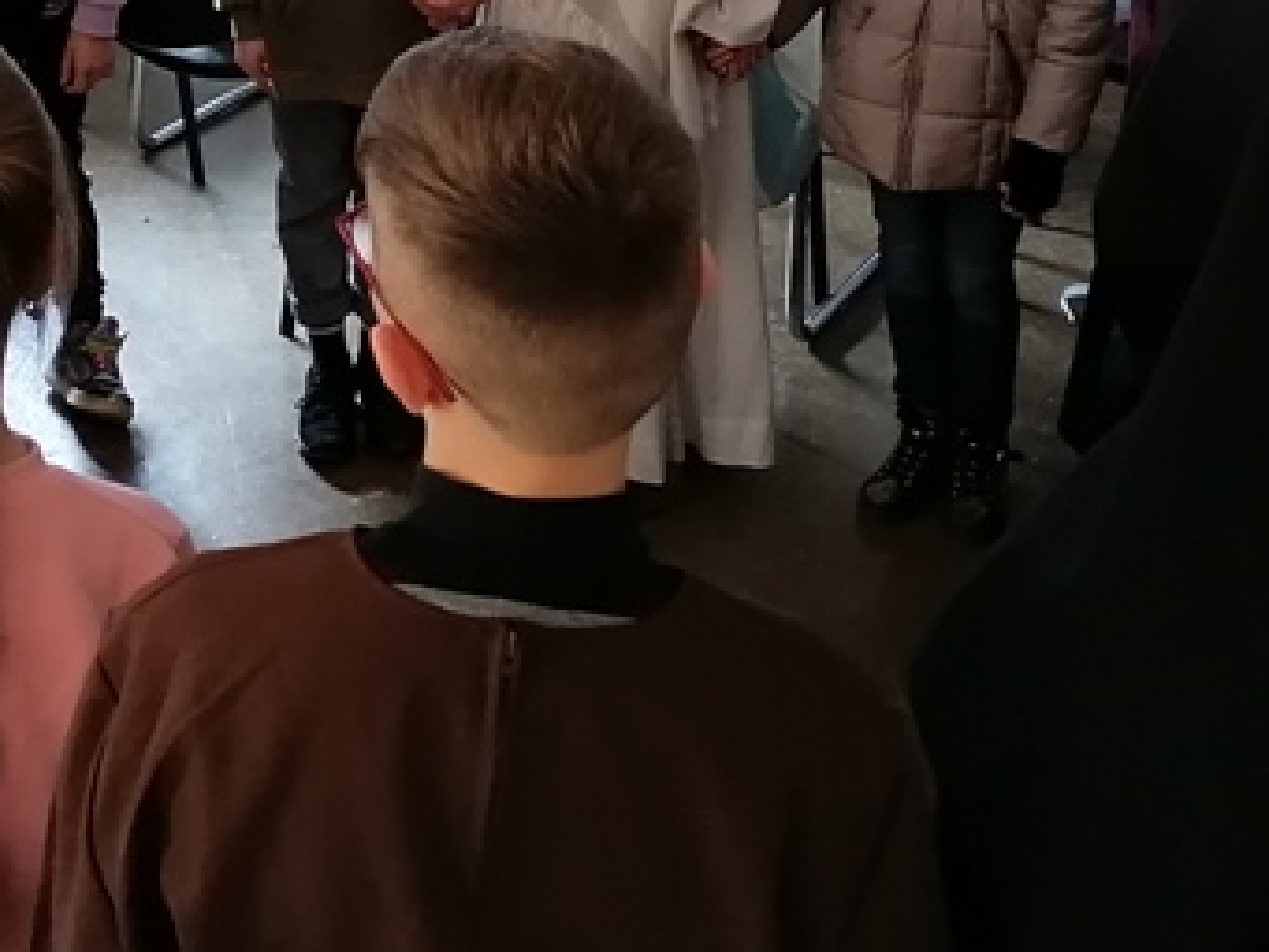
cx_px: 294
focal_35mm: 81
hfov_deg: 23.8
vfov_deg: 17.7
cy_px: -26
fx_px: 2970
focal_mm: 4.75
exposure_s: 1/36
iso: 250
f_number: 1.8
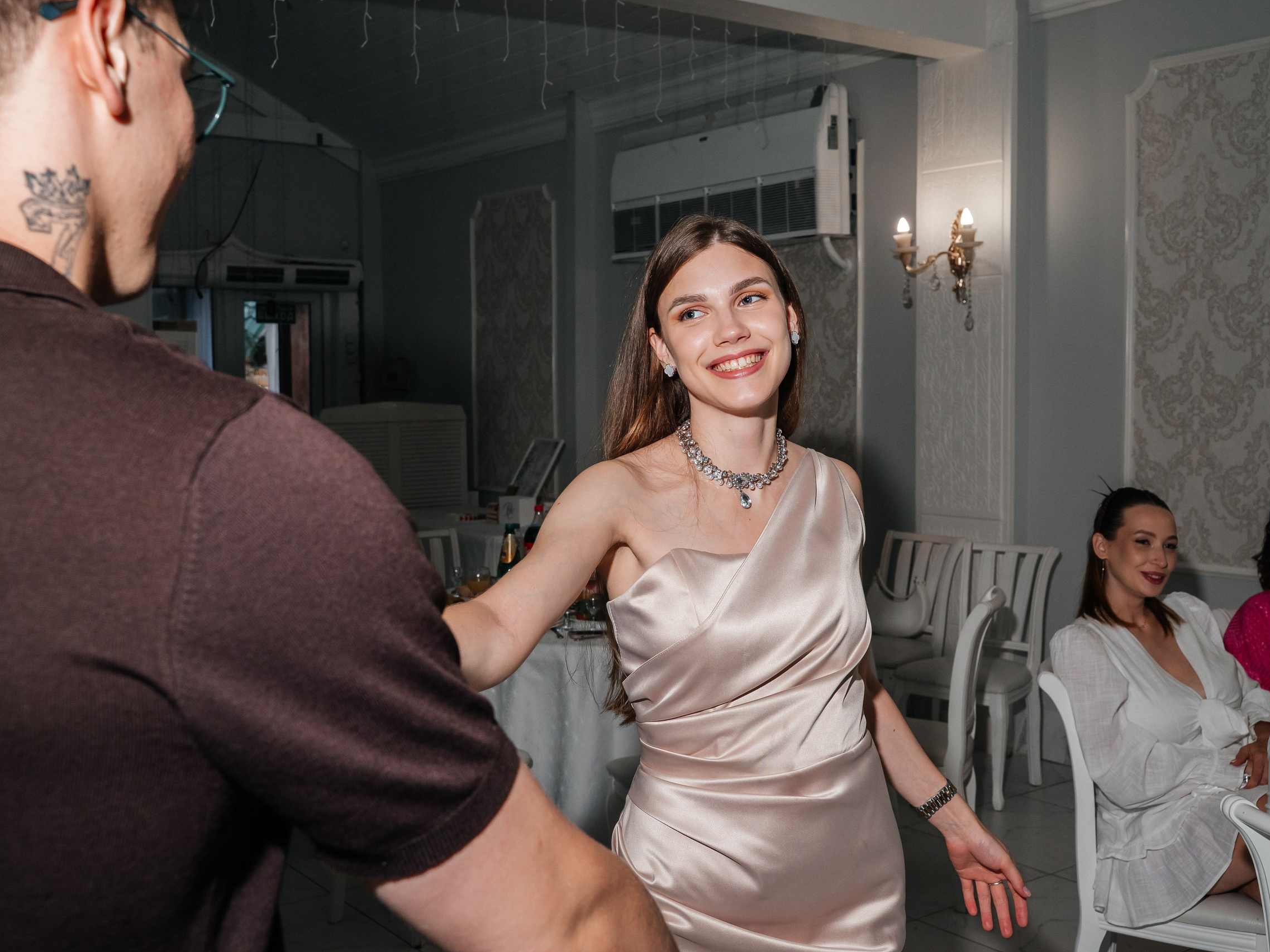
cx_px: 688
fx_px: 1431
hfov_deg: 47.8
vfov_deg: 36.8
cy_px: 476
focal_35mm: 39
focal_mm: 36
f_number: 8
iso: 1000
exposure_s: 1/125
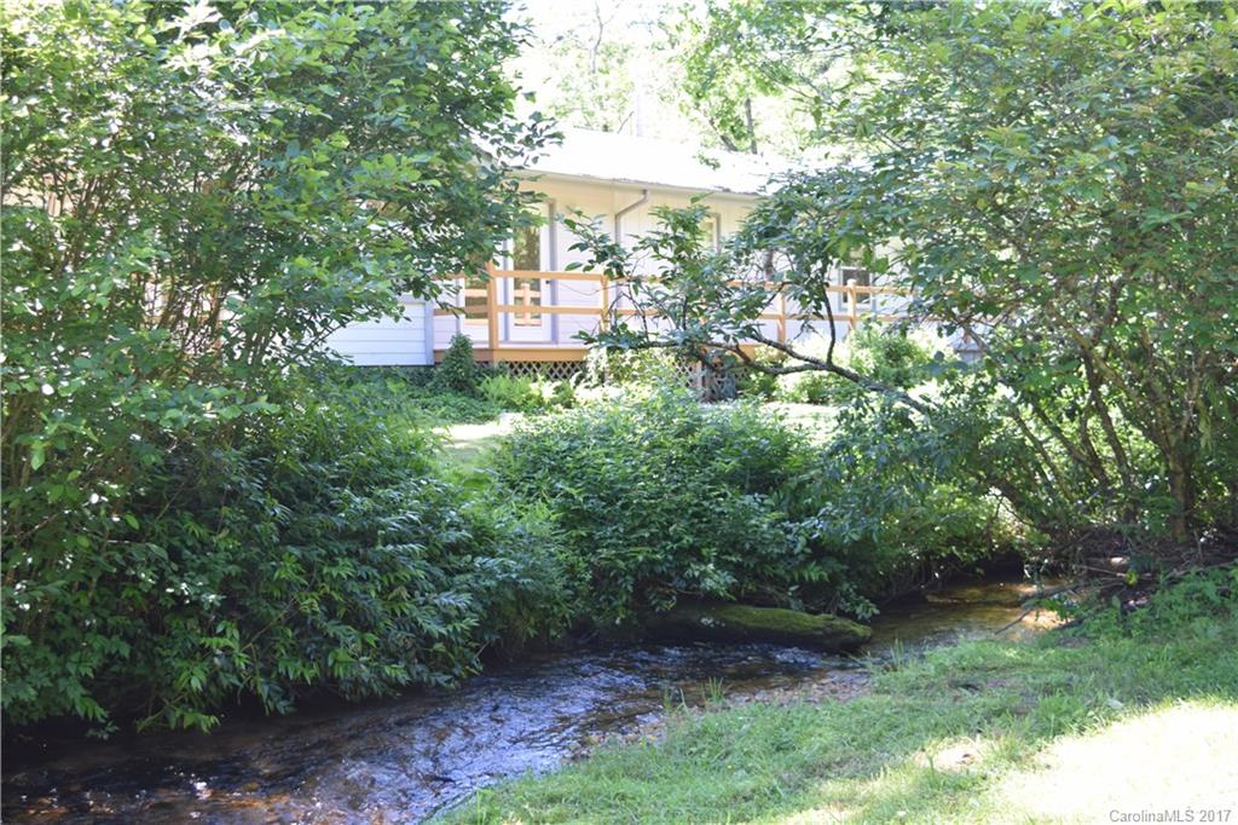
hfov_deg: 45.0
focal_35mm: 44
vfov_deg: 30.8
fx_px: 1495
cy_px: 412
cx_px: 619
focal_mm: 29
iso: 400
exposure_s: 1/125
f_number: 5.6
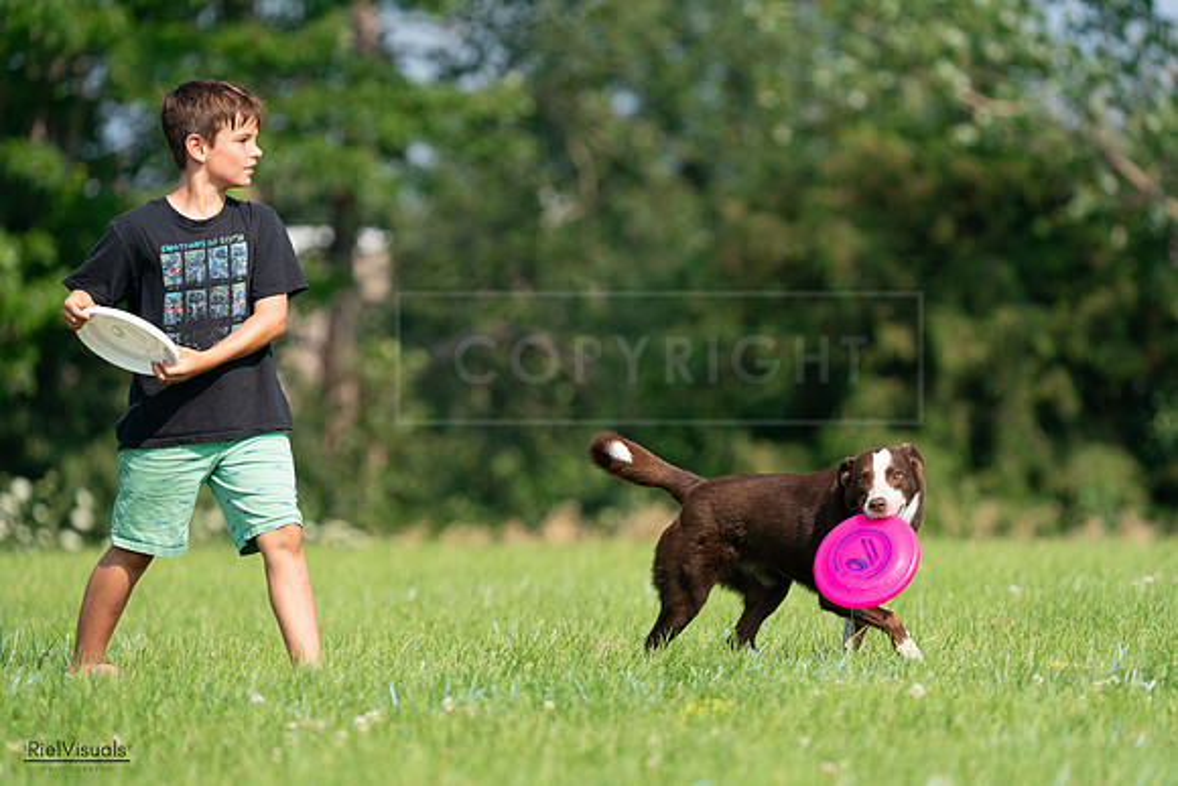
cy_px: 393
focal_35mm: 388
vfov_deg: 3.5
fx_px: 12699
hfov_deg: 5.3
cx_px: 589
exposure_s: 1/4000
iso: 1600
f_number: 6.3
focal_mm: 388
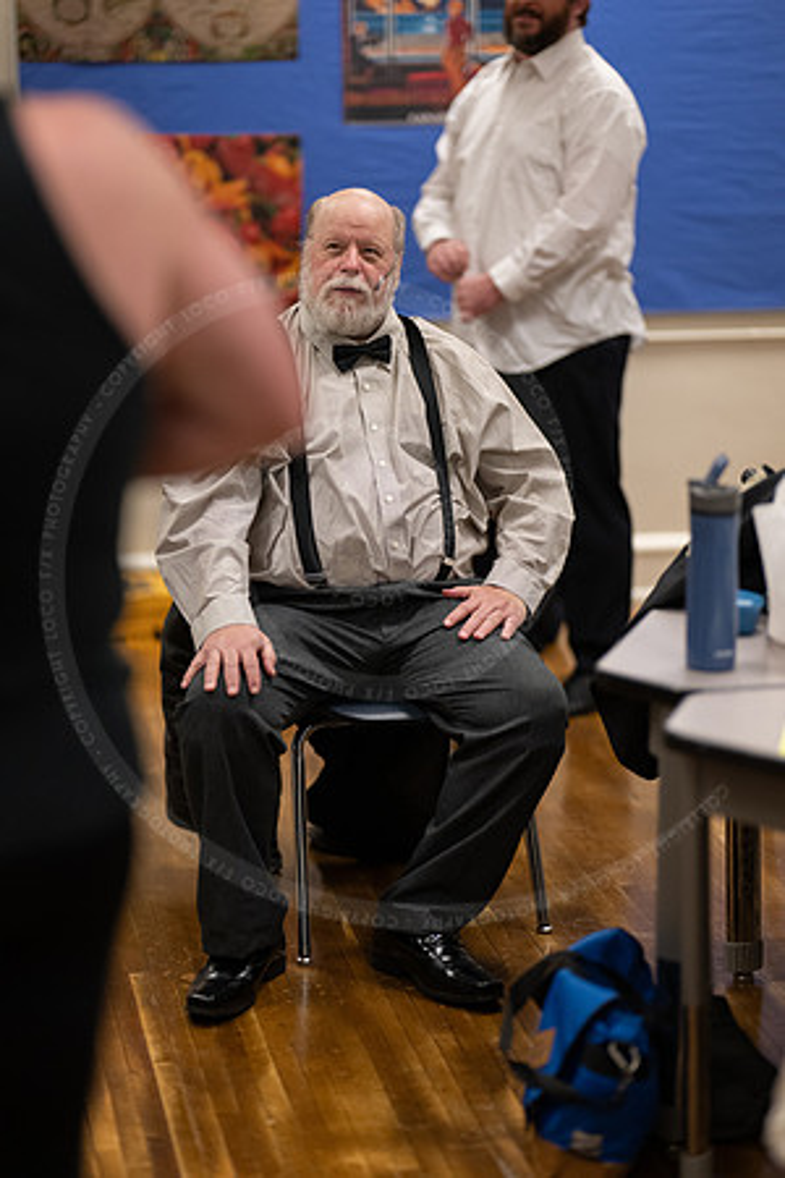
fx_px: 2780
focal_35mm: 85
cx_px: 392
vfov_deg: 23.9
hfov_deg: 16.1
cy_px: 589
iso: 2000
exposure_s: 1/1600
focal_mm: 85
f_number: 1.2
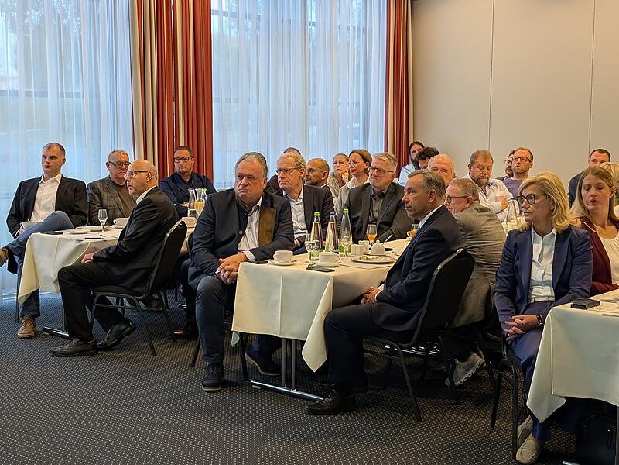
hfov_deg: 38.9
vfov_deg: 29.7
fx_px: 876
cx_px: 310
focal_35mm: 49
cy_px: 232
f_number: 1.68
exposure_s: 1/355
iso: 413
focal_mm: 6.9
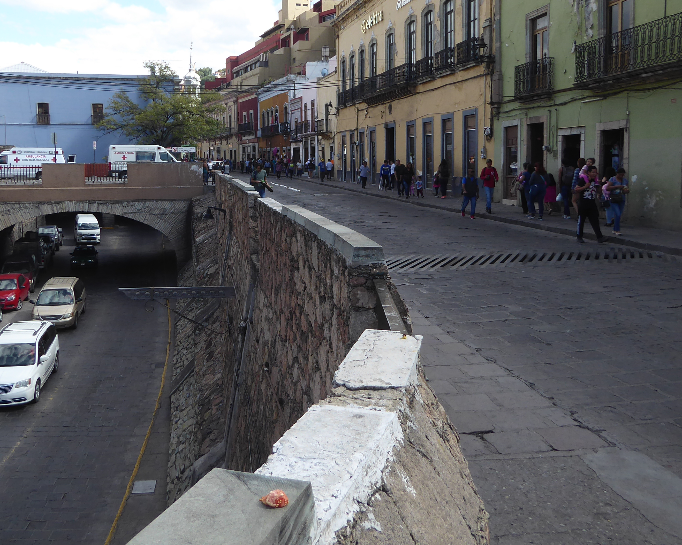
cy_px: 217
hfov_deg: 49.0
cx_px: 299
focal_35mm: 37
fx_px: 747
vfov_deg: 40.0
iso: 80
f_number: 3.3
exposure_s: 1/400
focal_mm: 4.3
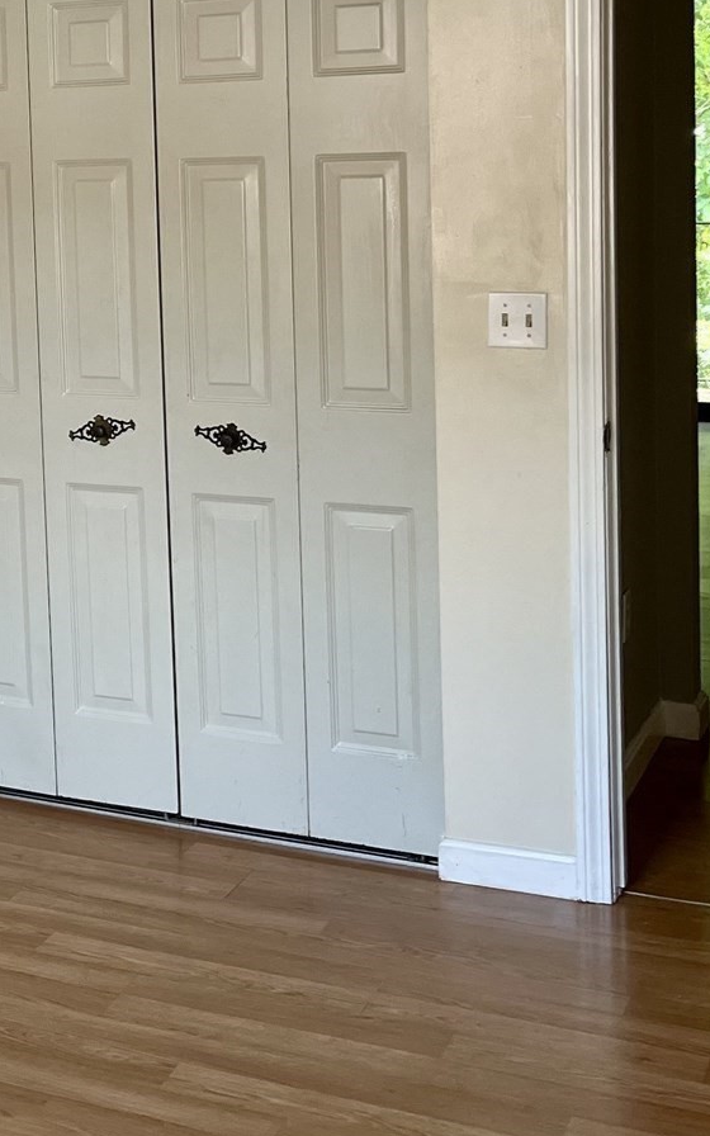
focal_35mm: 63
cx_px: -166
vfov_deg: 31.9
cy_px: 288
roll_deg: +3.5
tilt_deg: -5.0
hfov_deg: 19.3
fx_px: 1950
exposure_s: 1/121
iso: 100
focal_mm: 5.1
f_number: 1.6
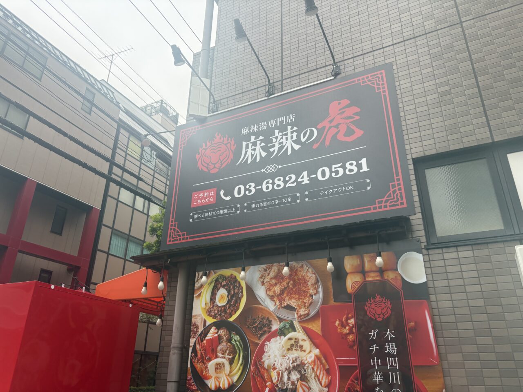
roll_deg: +0.3
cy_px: 196
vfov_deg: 53.1
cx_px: 262
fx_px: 393
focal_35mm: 26
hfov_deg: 67.3
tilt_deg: +20.9
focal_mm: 5.96
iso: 64
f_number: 1.6
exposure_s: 1/465
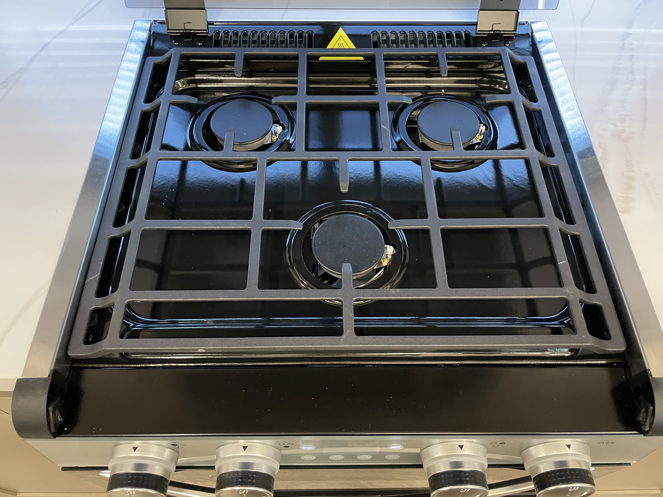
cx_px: 332
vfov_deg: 53.1
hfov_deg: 67.3
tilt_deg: -59.4
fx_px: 498
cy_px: 248
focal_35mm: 26
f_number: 1.6
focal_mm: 4.2
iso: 640
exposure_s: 1/30
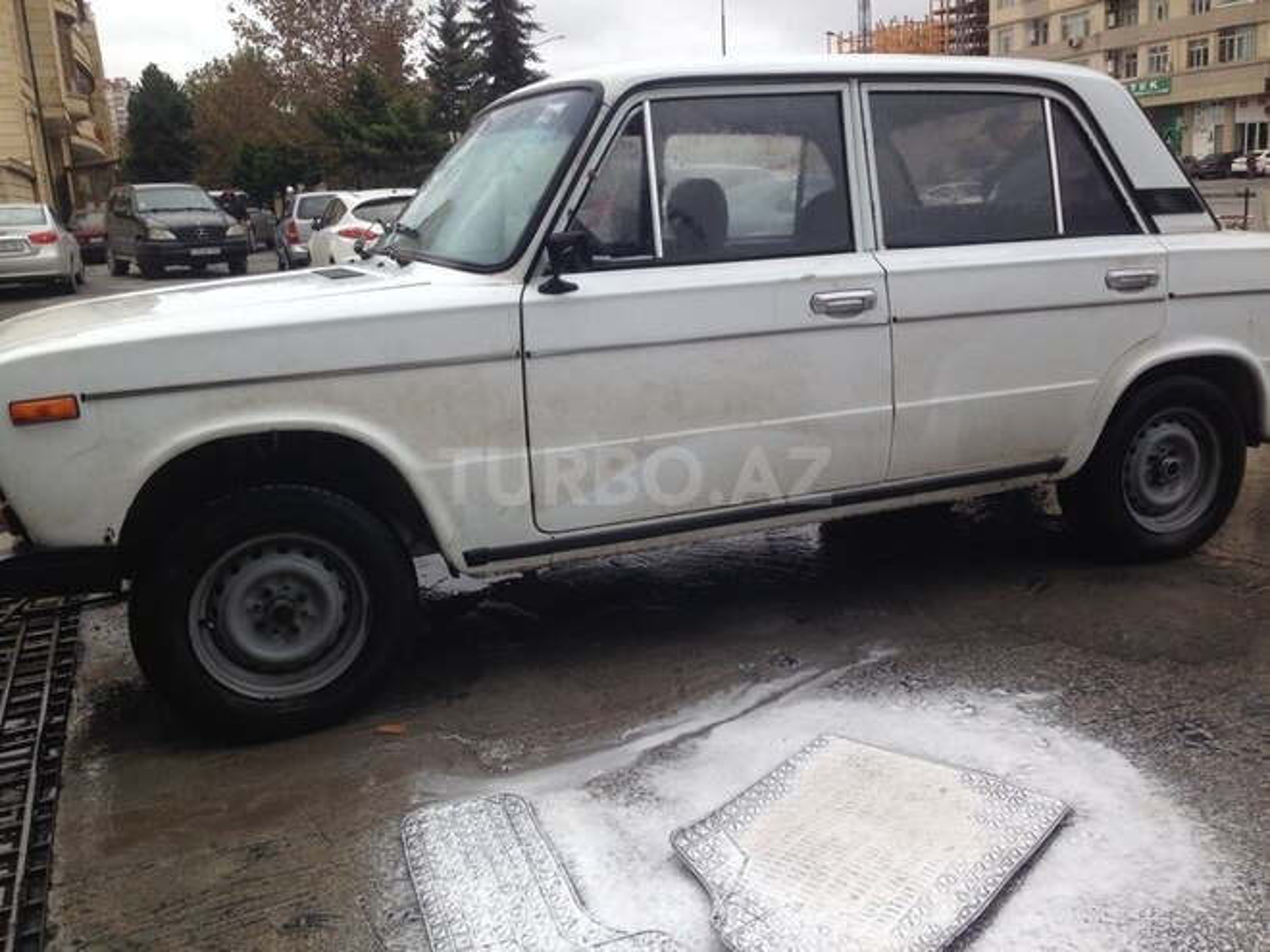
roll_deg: +4.0
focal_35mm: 33
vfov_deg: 42.9
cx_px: 635
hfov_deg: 55.4
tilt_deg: -11.1
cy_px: 476
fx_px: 1211
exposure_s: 1/246
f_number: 2.4
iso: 50
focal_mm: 4.12
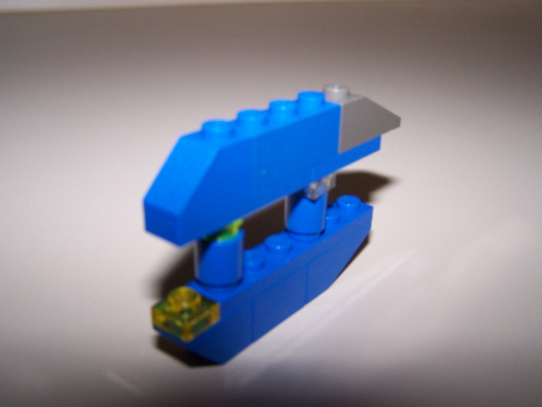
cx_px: 271
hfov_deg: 49.0
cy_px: 204
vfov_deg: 37.7
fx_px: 595
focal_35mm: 38
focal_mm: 6.3
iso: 140
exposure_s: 1/60
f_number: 2.8
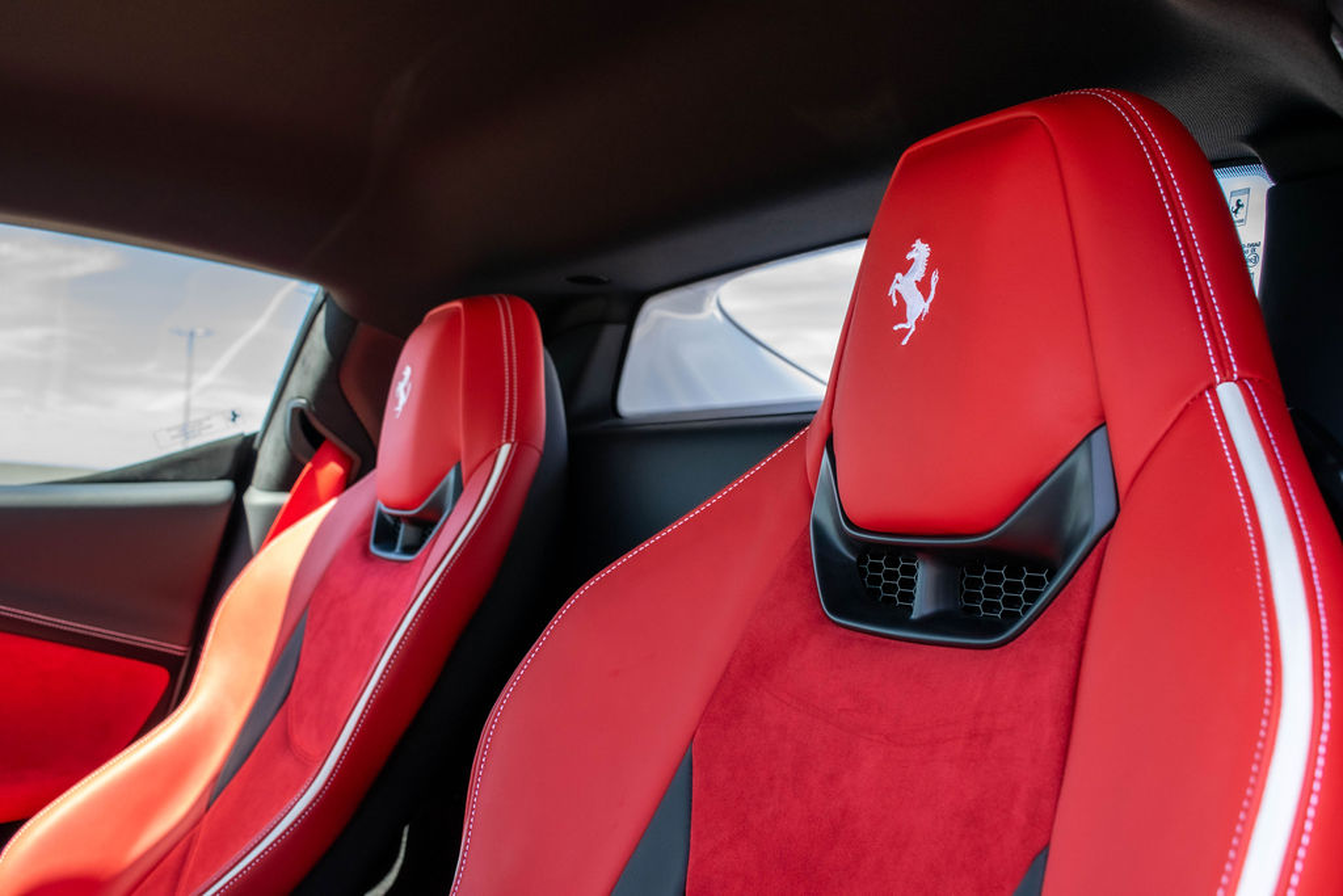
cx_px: 672
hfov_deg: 53.1
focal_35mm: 36
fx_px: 1343
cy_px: 448
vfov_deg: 36.9
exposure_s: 1/200
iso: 400
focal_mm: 24
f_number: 7.1
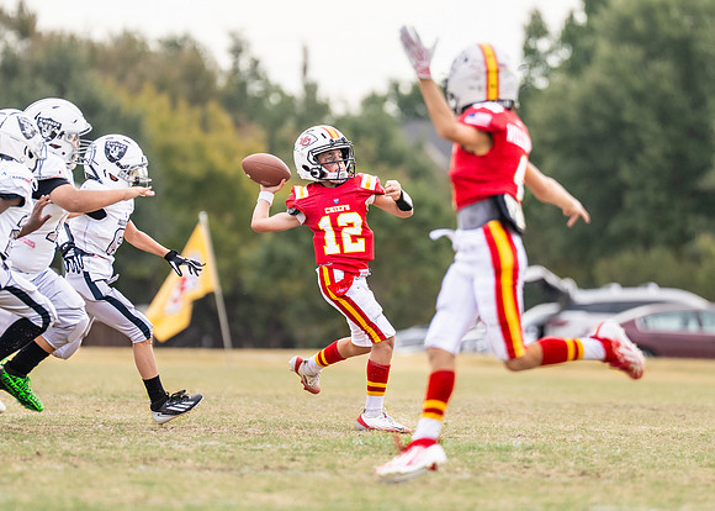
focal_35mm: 409
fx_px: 8295
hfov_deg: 4.9
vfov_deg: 3.5
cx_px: 360
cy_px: 229
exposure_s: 1/1600
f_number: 2.8
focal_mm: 200
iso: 160
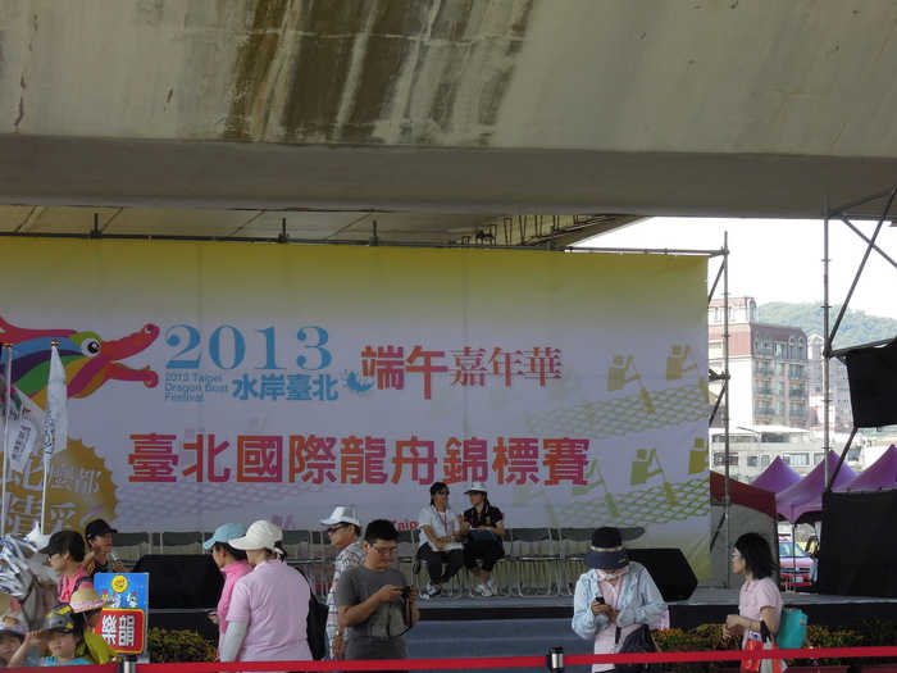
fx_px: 2591
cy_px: 336
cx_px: 448
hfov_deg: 19.6
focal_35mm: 100
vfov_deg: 14.8
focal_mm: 17.9
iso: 160
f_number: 5.5
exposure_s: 1/125
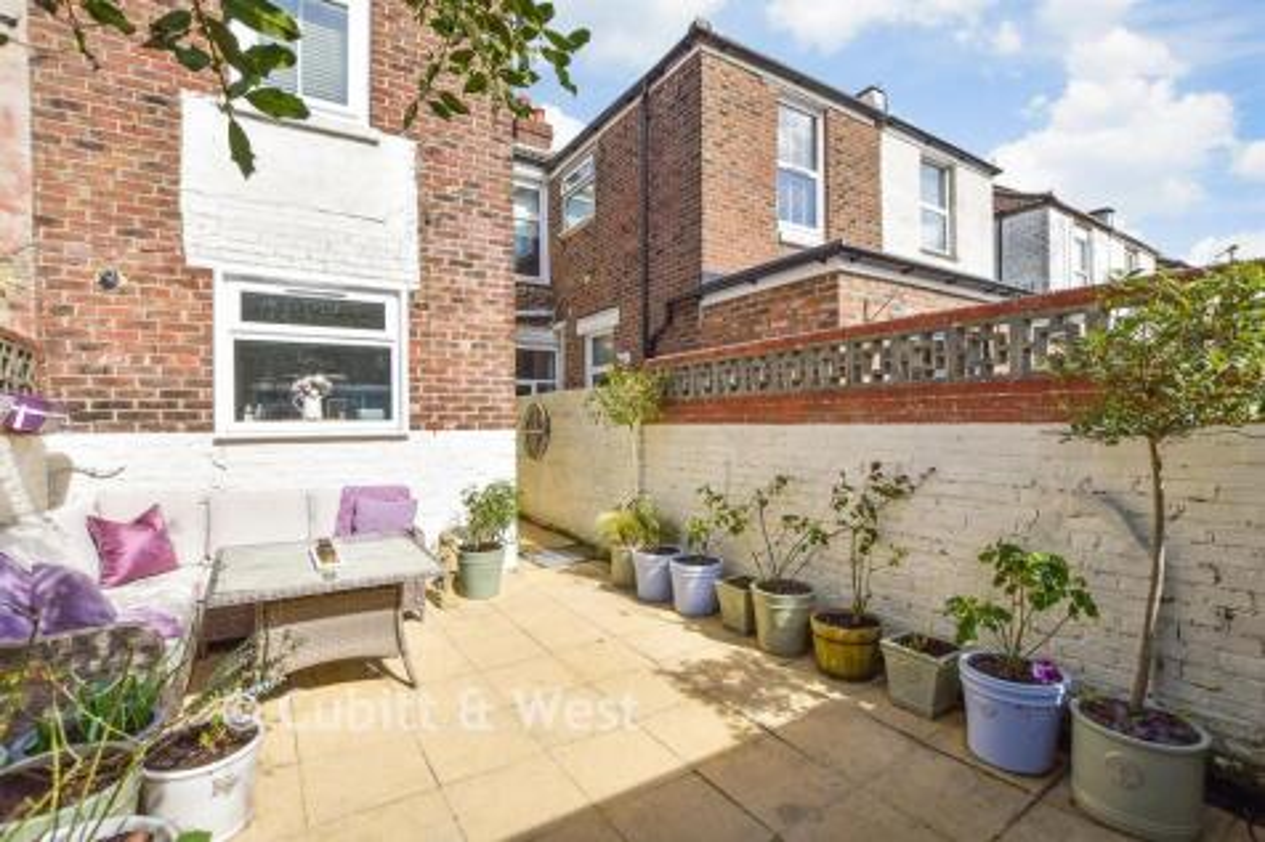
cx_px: 632
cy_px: 421
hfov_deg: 100.4
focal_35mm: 15
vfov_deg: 77.3
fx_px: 527
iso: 320
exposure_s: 1/800
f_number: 8
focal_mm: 10
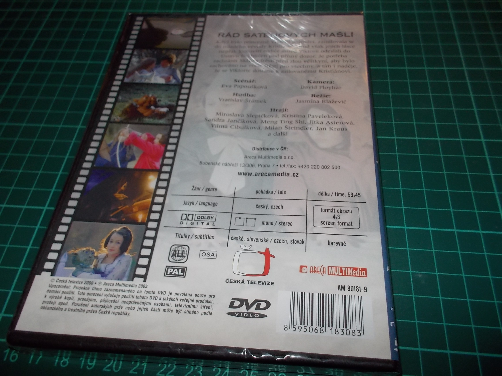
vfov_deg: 48.2
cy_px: 188
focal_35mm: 29
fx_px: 421
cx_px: 251
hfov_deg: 61.7
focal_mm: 4.1
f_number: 3.3
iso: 200
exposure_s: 1/30
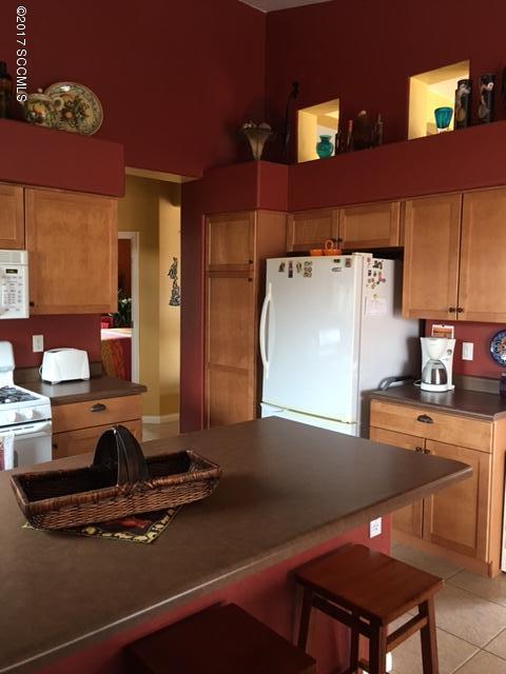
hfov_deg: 48.2
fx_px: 565
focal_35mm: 29
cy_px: 337
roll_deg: +0.2
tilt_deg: -1.6
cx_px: 253
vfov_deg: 61.7
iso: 64
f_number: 2.2
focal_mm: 4.15
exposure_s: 1/15
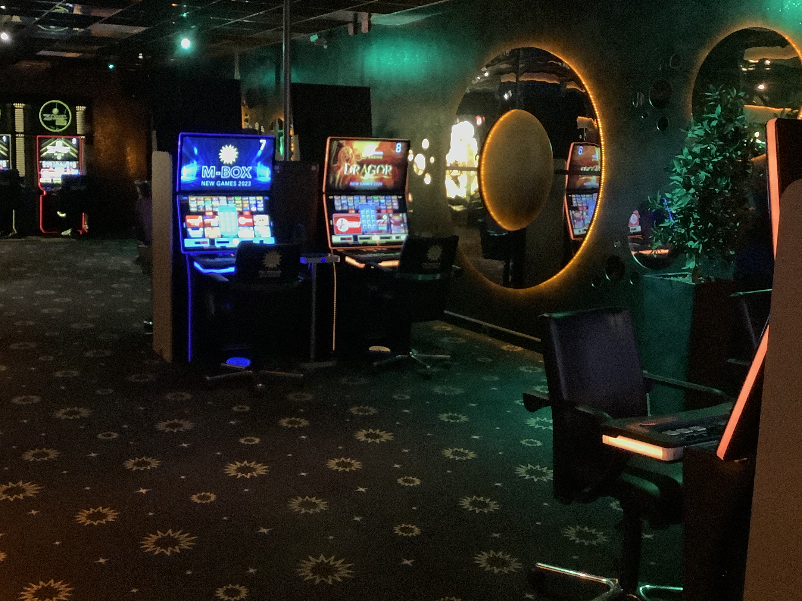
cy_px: 274
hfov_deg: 48.7
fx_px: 880
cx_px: 330
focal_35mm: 38
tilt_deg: -8.0
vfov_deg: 37.7
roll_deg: -1.8
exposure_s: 1/25
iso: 400
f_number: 2.4
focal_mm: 3.3
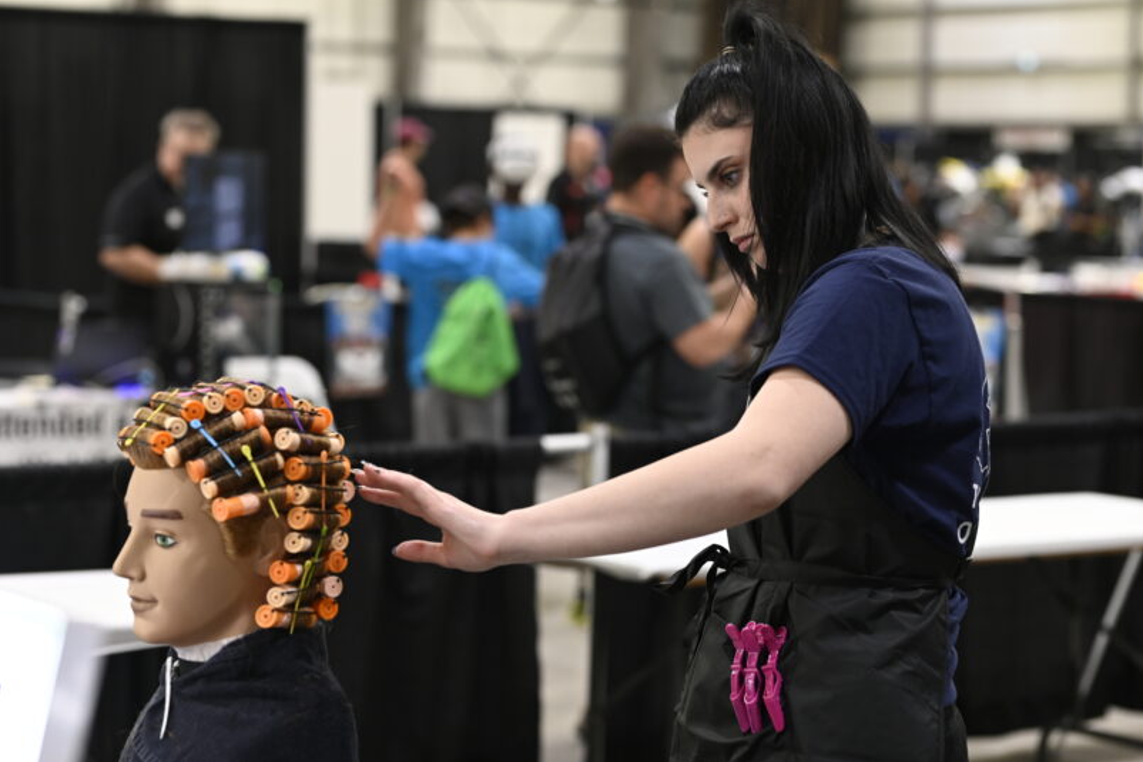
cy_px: 380
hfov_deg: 23.6
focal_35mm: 86
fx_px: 2731
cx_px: 577
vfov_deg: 15.9
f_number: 3.2
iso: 1600
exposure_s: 1/160
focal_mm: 85
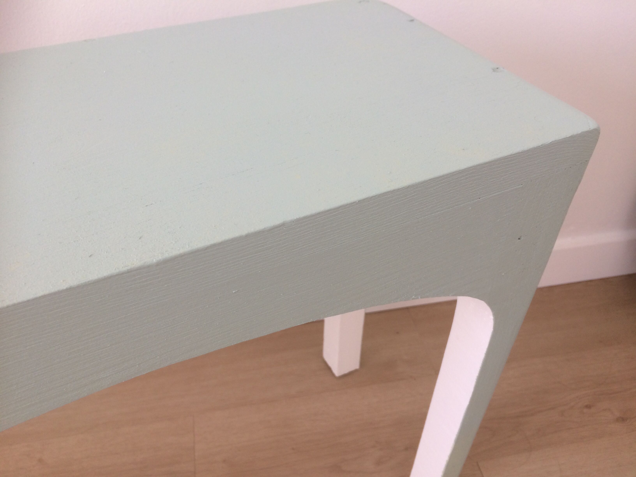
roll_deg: -1.6
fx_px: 533
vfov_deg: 48.2
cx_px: 318
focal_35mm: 29
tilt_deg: -40.5
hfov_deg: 61.7
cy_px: 238
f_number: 2.2
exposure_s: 1/50
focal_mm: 4.15
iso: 40
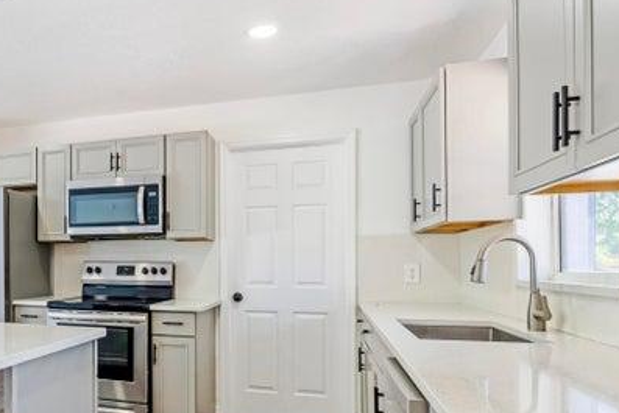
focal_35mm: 30
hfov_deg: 57.0
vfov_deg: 43.1
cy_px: 277
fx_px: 514
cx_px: 115
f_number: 9
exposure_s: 1/200
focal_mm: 11
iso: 200
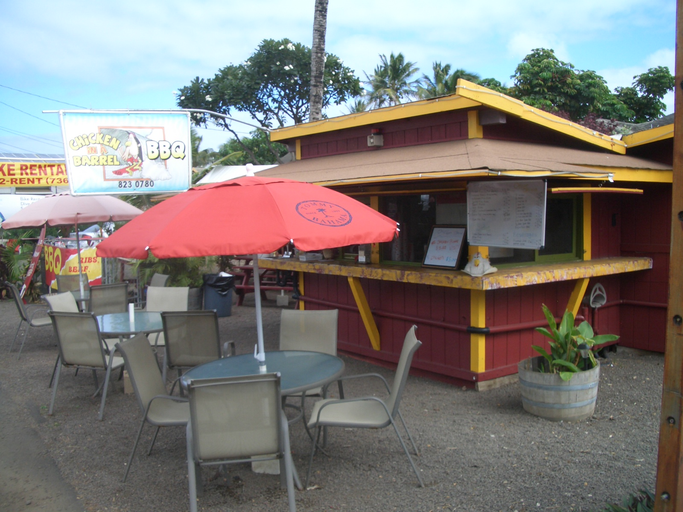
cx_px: 342
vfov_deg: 40.7
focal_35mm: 35
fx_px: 691
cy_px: 256
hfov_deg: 52.6
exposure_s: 1/320
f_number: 4.3
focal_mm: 5.8
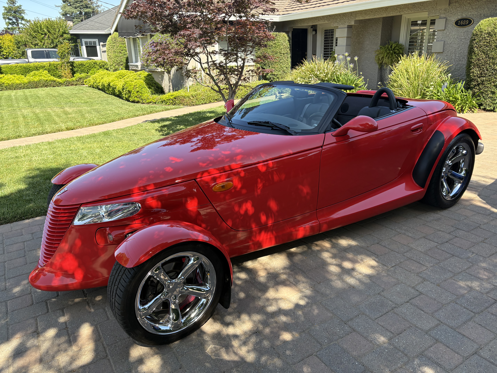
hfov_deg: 67.3
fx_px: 373
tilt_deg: -17.9
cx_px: 248
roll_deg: +1.7
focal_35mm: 26
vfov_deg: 53.1
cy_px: 186
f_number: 1.6
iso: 50
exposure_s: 1/716
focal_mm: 5.96
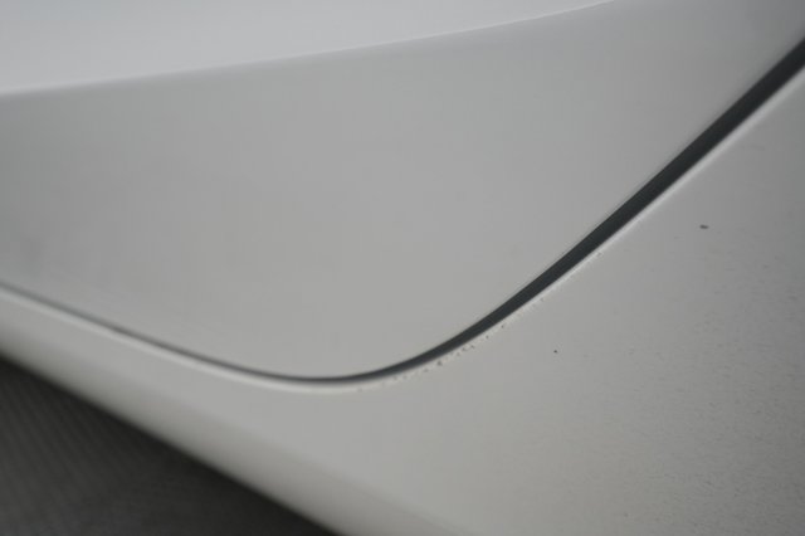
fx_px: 626
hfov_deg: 65.5
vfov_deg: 46.4
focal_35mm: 28
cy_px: 268
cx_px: 402
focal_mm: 28
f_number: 5.6
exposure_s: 1/80
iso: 1600
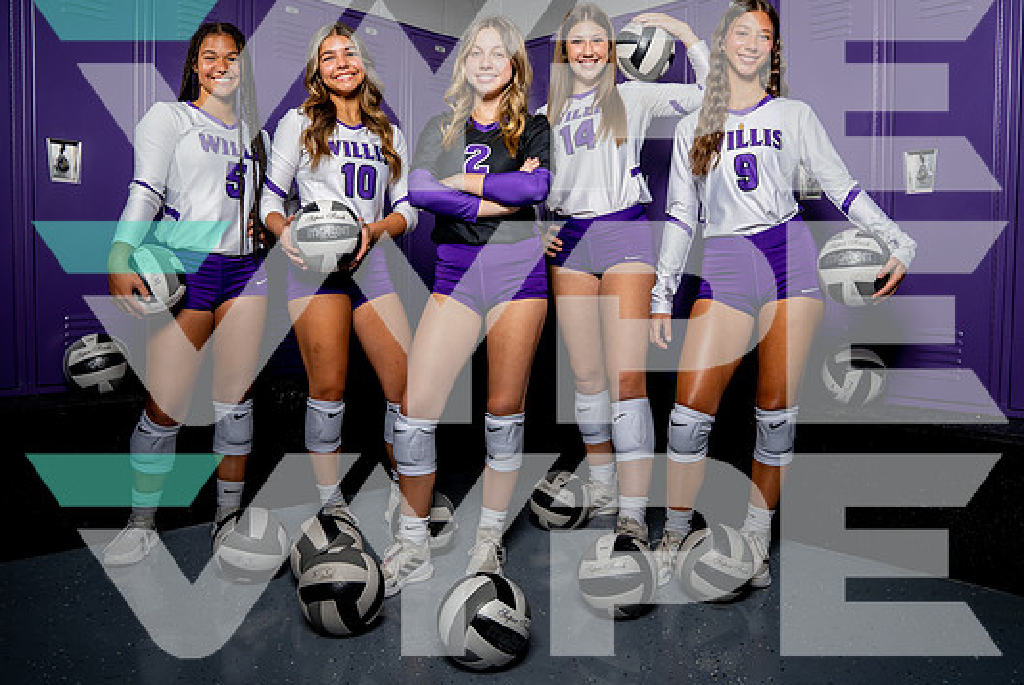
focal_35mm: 27
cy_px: 323
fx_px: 769
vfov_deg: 48.0
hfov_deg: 67.3
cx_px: 531
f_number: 7.1
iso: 200
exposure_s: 1/250
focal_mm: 24
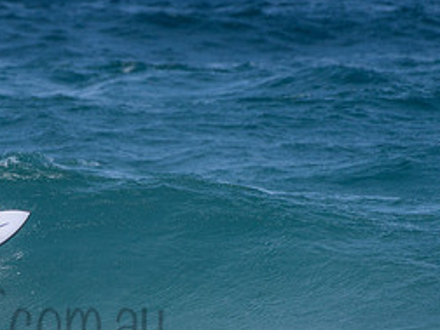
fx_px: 17274
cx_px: -31
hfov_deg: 1.5
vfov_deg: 1.1
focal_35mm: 1359
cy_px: 225
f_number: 5.6
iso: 125
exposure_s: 1/2000
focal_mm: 500
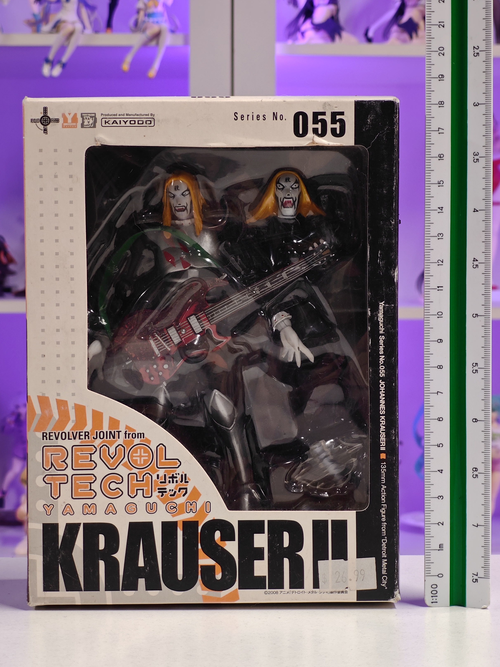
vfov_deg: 24.1
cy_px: 335
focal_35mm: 81
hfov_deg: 18.2
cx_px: 249
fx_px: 1560
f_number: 2.4
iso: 400
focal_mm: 7.48
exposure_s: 1/16.1
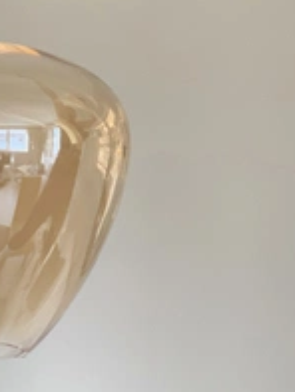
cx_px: 22
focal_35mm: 169
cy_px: 468
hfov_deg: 8.8
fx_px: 1918
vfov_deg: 11.5
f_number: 2.4
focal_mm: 6
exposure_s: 1/122
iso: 64
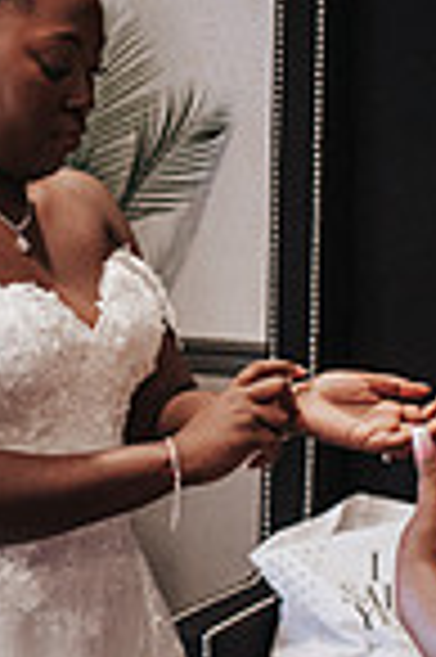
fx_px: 1967
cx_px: 63
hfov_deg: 12.6
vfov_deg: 18.9
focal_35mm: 108
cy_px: 270
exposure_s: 1/640
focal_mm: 35
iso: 1000
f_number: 3.2
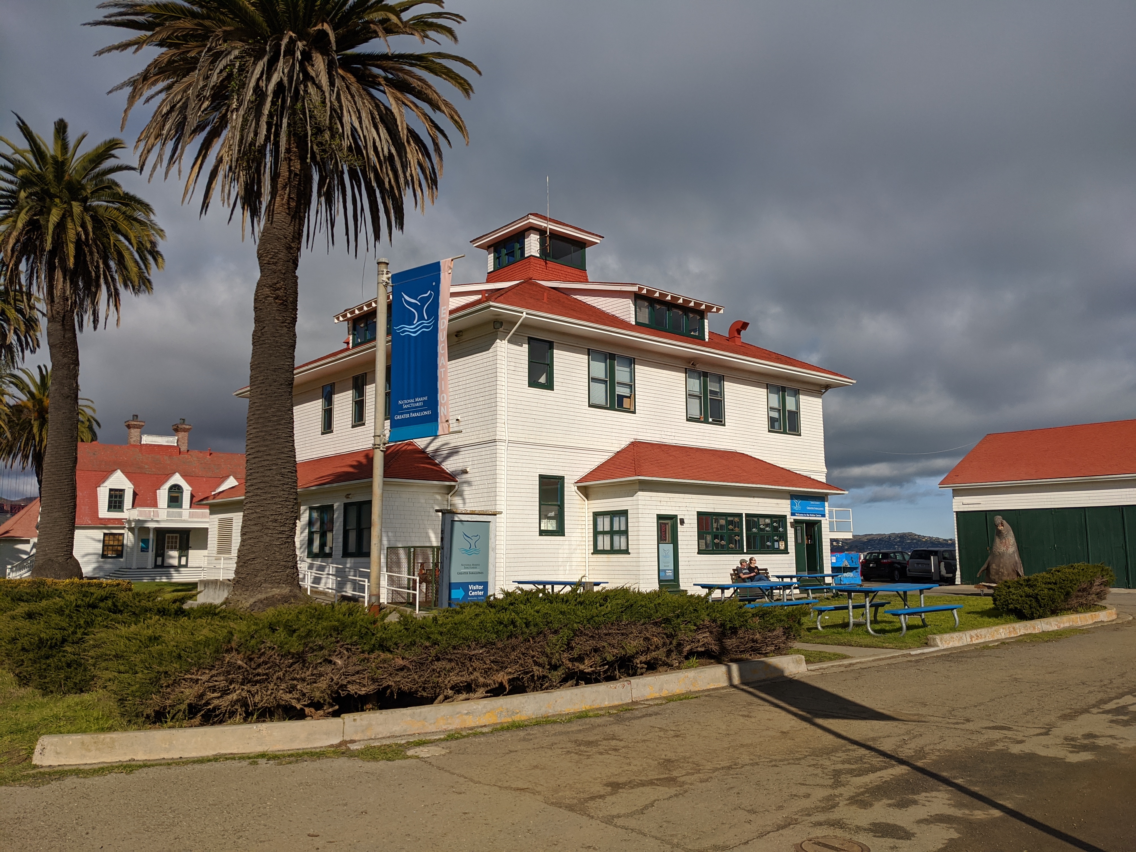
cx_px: 568
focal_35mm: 27
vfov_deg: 51.4
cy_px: 426
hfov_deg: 65.3
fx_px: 886
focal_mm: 4.38
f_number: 1.73
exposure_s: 1/11765
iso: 87
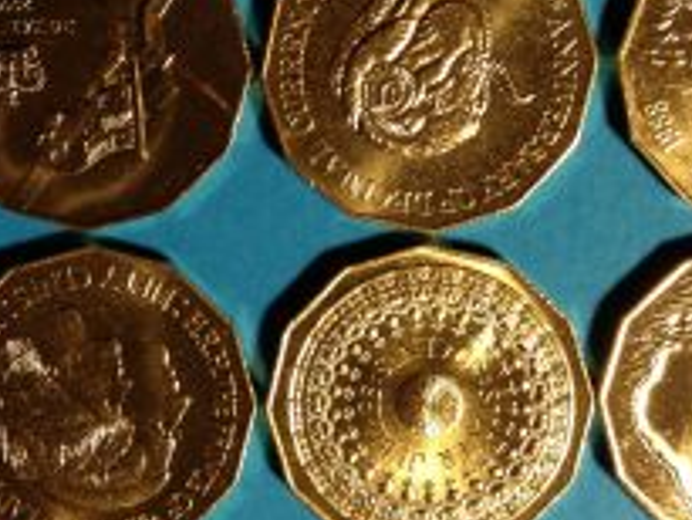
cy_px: 152
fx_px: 1540
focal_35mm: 77
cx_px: 192
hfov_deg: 25.1
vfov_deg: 19.1
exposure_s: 1/20
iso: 64
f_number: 2.4
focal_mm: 4.28
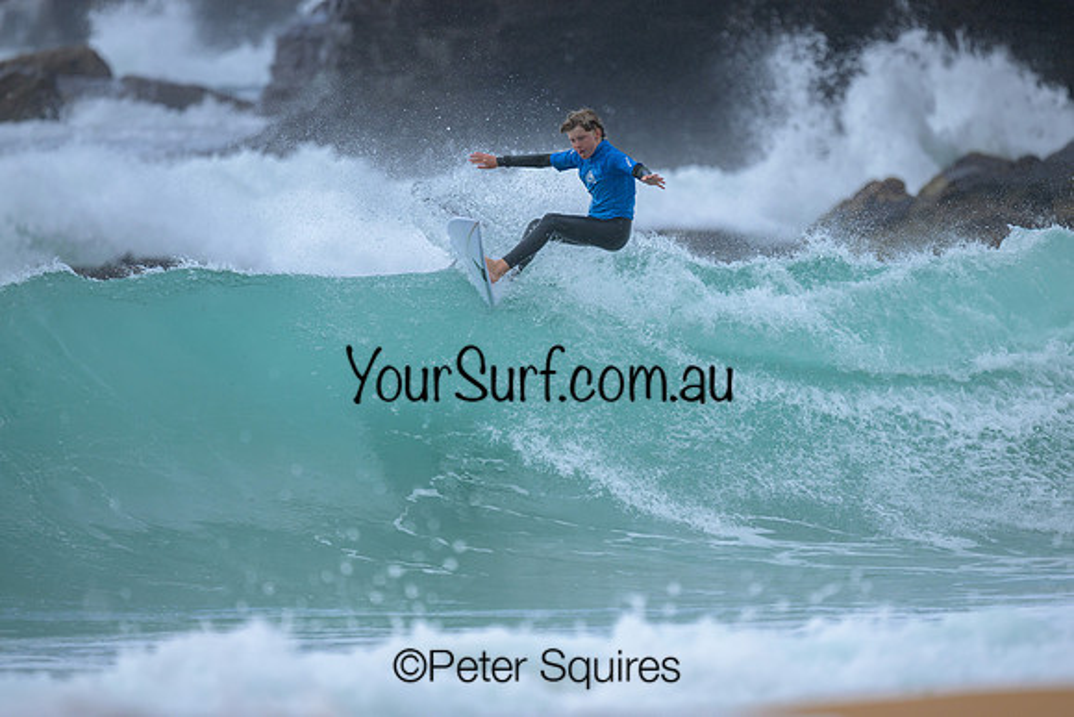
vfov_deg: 1.7
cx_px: 537
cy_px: 358
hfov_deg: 2.6
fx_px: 23871
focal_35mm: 800
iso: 320
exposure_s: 1/1600
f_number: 6.3
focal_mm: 800
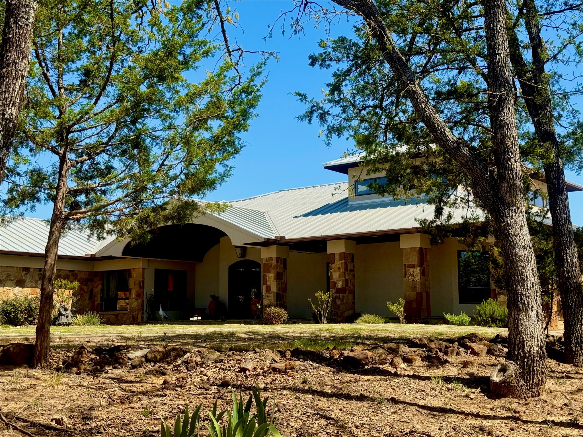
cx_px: 292
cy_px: 218
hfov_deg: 39.7
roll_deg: -0.2
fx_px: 808
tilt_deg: +8.2
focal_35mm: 48
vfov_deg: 30.3
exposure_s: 1/2667
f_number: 1.78
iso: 64
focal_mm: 6.76
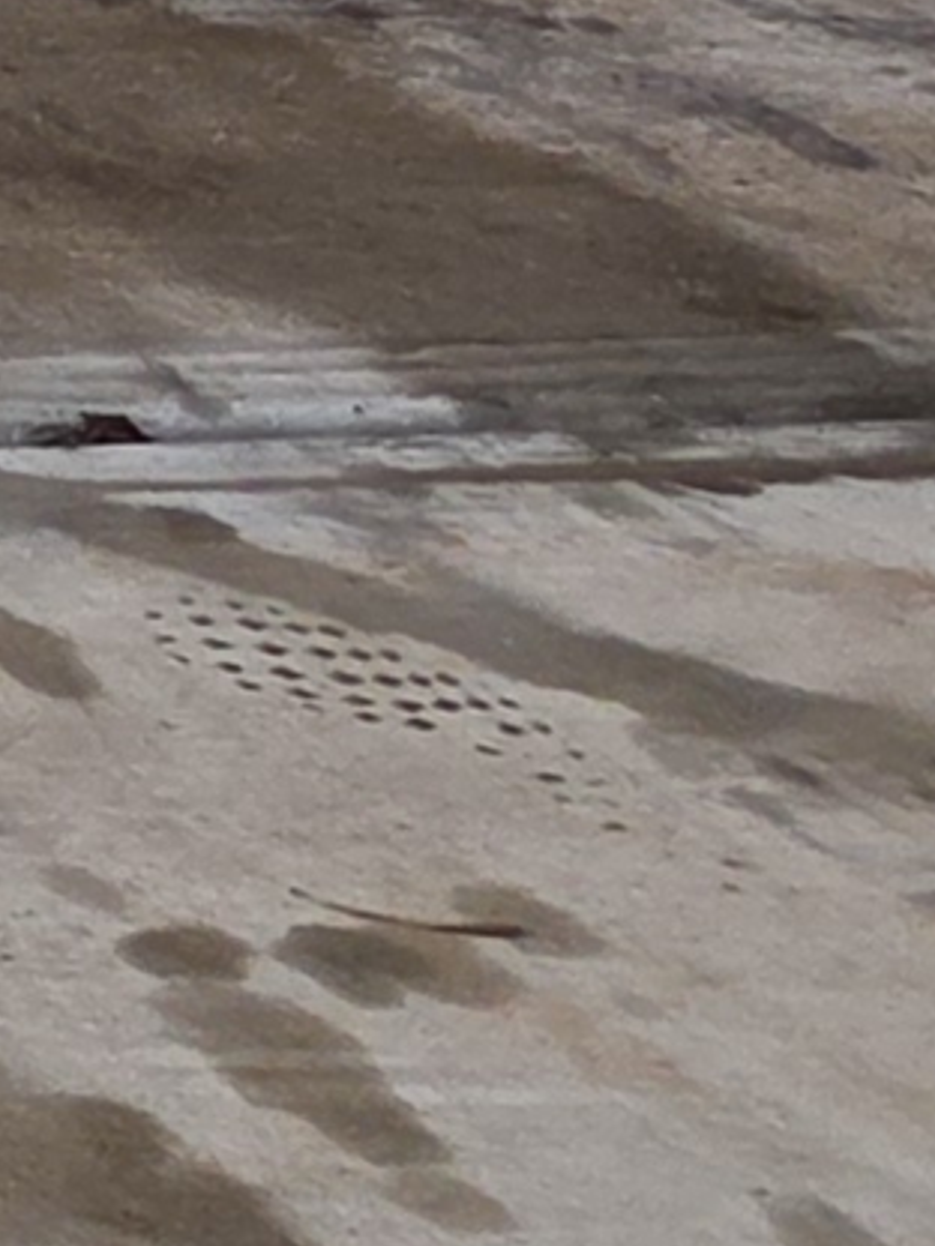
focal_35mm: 125
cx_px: -3189
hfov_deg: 7.2
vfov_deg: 14.3
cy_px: -812
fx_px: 4502
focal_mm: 2.2
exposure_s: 1/2000
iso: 40
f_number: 1.9
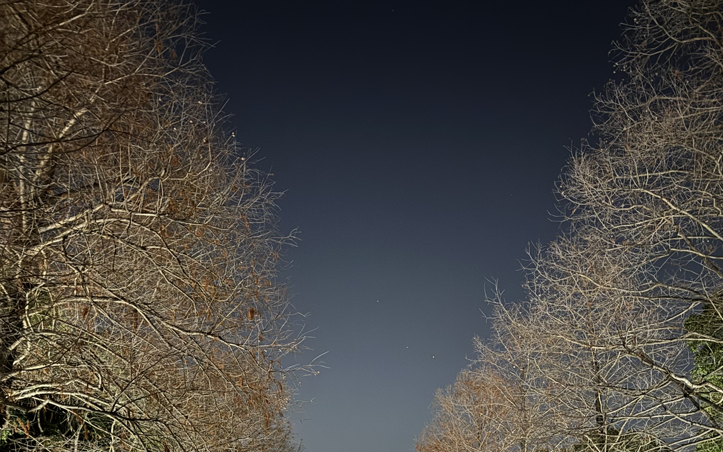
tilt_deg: +17.7
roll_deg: -1.7
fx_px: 670
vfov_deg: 33.9
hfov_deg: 56.7
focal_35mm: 34
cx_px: 362
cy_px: 456
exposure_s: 1/9
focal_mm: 6.76
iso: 1600
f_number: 1.78
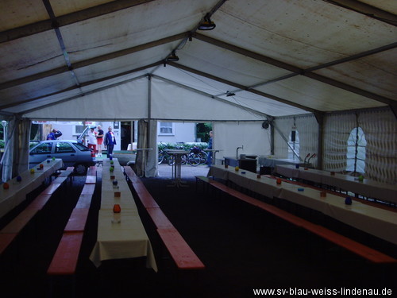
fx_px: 573
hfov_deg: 38.2
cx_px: 198
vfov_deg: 29.1
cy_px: 149
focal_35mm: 50
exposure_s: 1/45
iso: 160
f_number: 3.8
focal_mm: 8.8
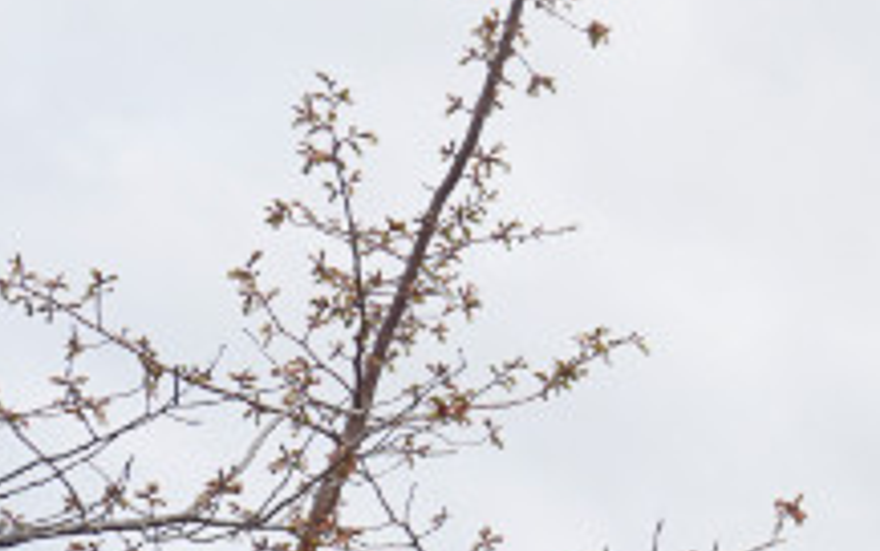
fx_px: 4461
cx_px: 1452
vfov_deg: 7.1
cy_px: 334
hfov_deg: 10.7
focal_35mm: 186
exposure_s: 1/125
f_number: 14
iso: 100
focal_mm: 33
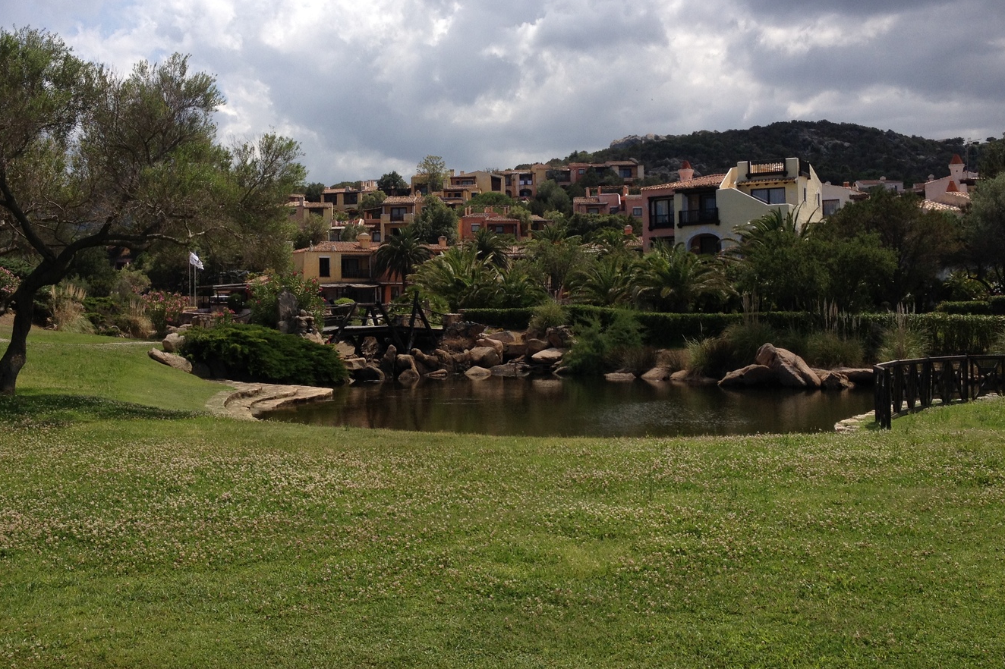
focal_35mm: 44
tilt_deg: +1.0
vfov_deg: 30.4
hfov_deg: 44.5
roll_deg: +1.3
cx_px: 458
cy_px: 265
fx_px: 1228
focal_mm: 4.28
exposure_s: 1/2123
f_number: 2.4
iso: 50
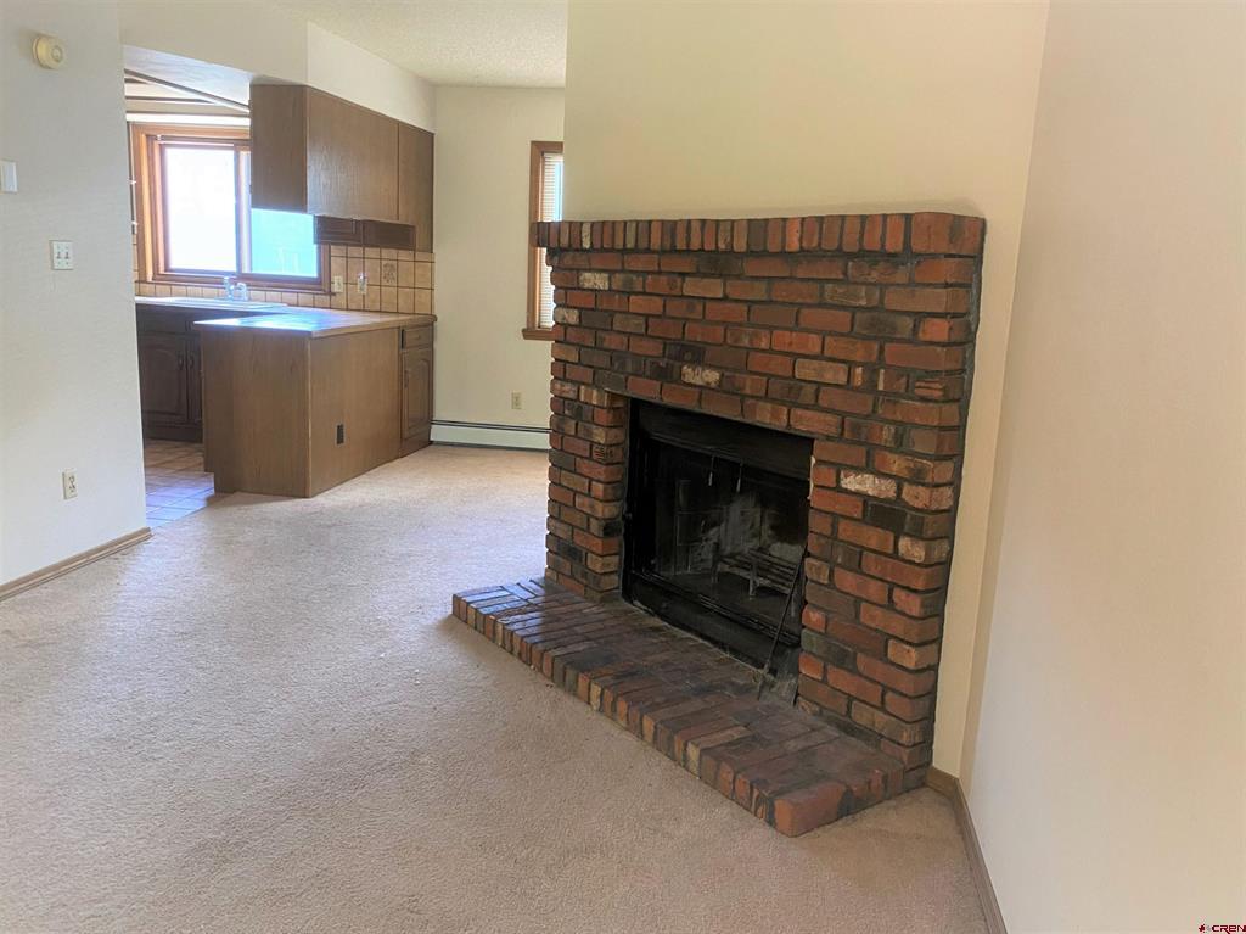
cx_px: 623
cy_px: 467
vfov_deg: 53.0
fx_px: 935
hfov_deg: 67.3
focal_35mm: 26
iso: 400
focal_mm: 4.25
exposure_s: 1/60
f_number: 1.8
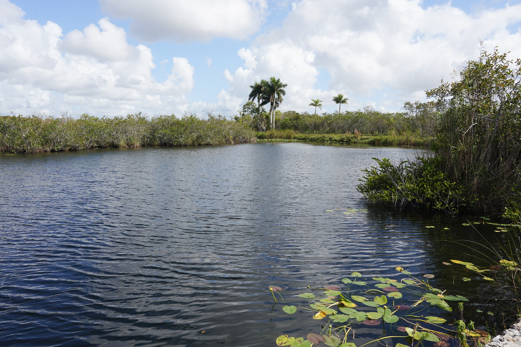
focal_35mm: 28
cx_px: 260
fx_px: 405
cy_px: 174
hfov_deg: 65.5
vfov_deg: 46.4
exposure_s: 1/100
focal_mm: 28
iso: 100
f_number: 14
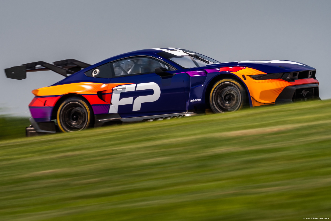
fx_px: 2482
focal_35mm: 270
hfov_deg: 7.6
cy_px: 110
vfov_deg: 5.1
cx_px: 166
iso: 100
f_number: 11
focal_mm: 180
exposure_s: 1/60
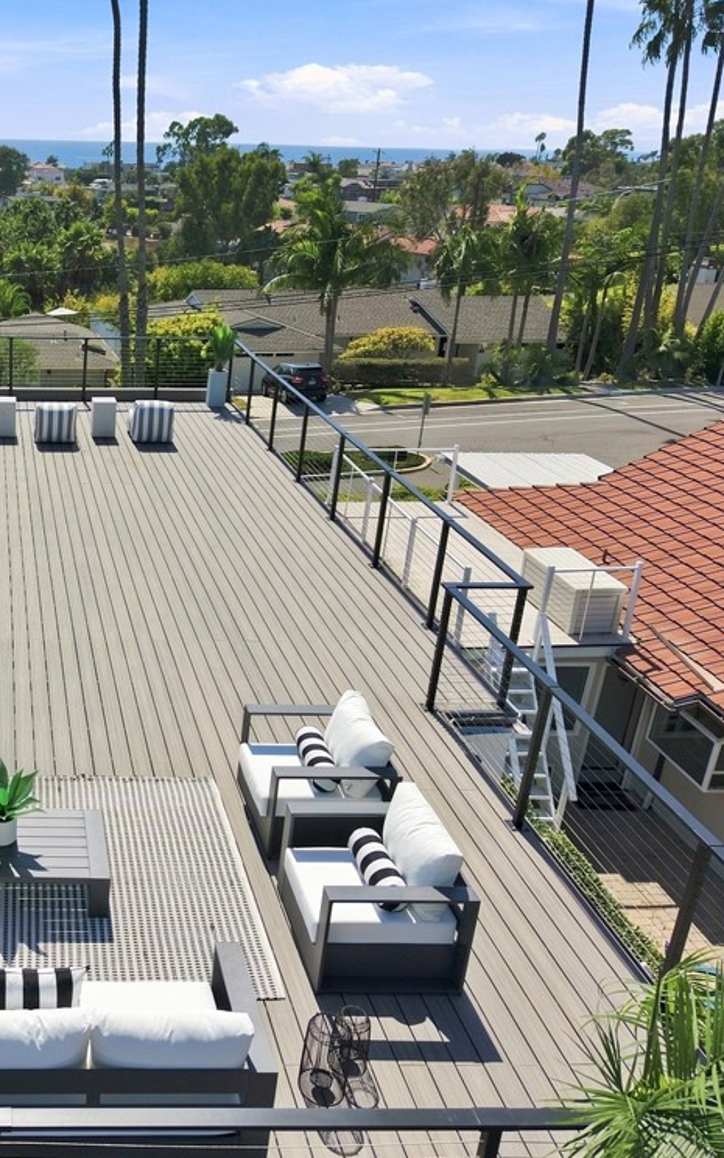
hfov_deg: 33.6
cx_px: 26
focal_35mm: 35
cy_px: 565
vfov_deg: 55.3
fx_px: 1105
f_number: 1.8
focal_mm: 8.7
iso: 330
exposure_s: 1/8000
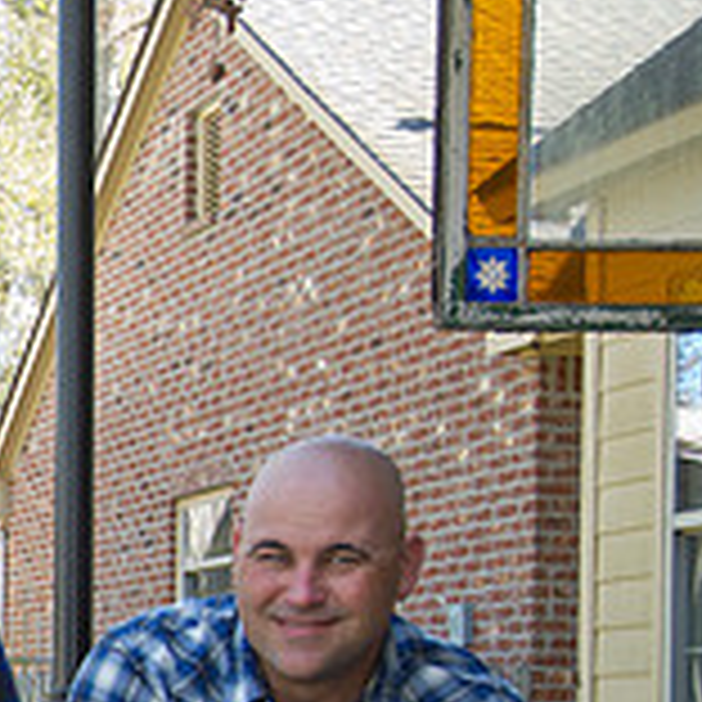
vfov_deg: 16.7
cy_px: 756
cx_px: -495
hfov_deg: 15.3
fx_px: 2317
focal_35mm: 101
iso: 400
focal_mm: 32
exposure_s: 1/80
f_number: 6.3
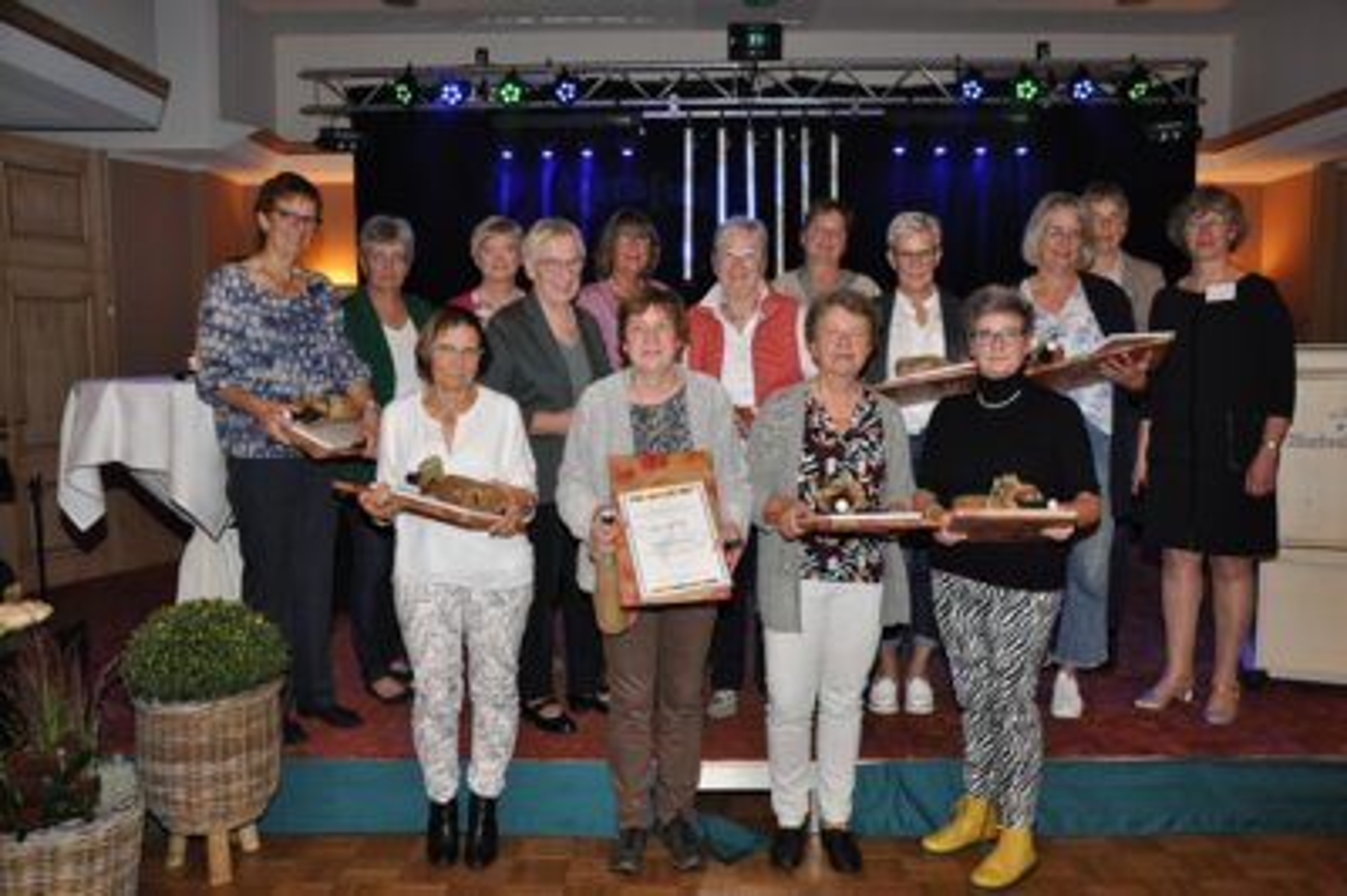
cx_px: 674
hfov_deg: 59.5
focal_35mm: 32
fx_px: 1178
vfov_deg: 41.6
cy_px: 448
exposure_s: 1/60
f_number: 4
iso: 800
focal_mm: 21
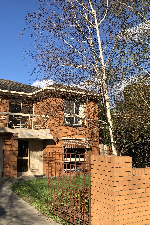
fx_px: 244
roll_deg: +0.1
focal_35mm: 39
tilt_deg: +8.6
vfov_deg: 49.6
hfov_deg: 34.1
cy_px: 113
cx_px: 62
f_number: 1.8
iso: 20
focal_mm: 3.99
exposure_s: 1/1499
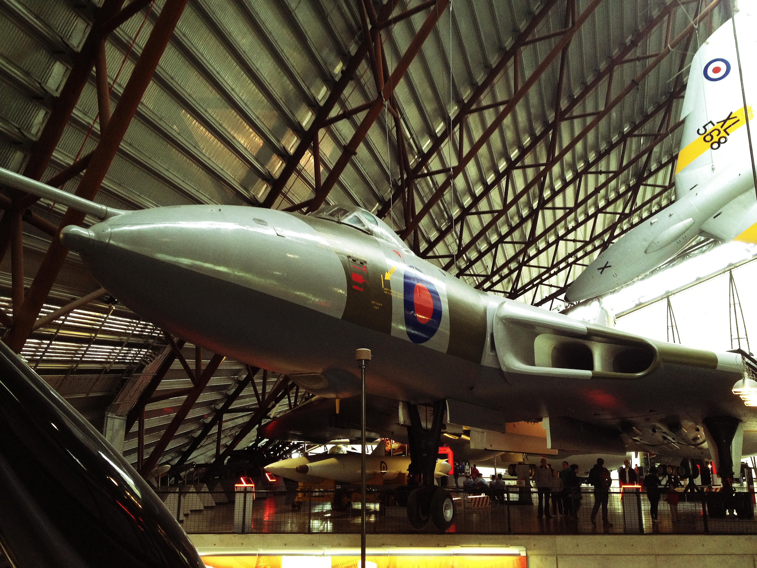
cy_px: 284
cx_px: 378
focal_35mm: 35
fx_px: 765
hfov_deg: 52.6
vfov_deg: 40.7
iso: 200
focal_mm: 4.28
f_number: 2.4
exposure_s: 1/20
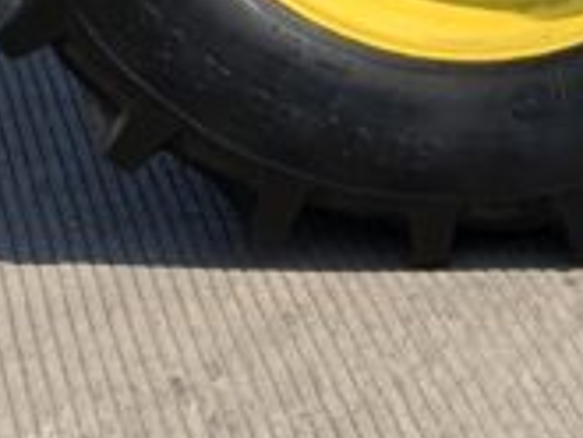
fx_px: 3034
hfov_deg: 9.5
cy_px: -749
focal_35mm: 180
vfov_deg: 7.5
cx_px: 1473
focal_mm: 3
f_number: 1.8
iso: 16
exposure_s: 1/1168
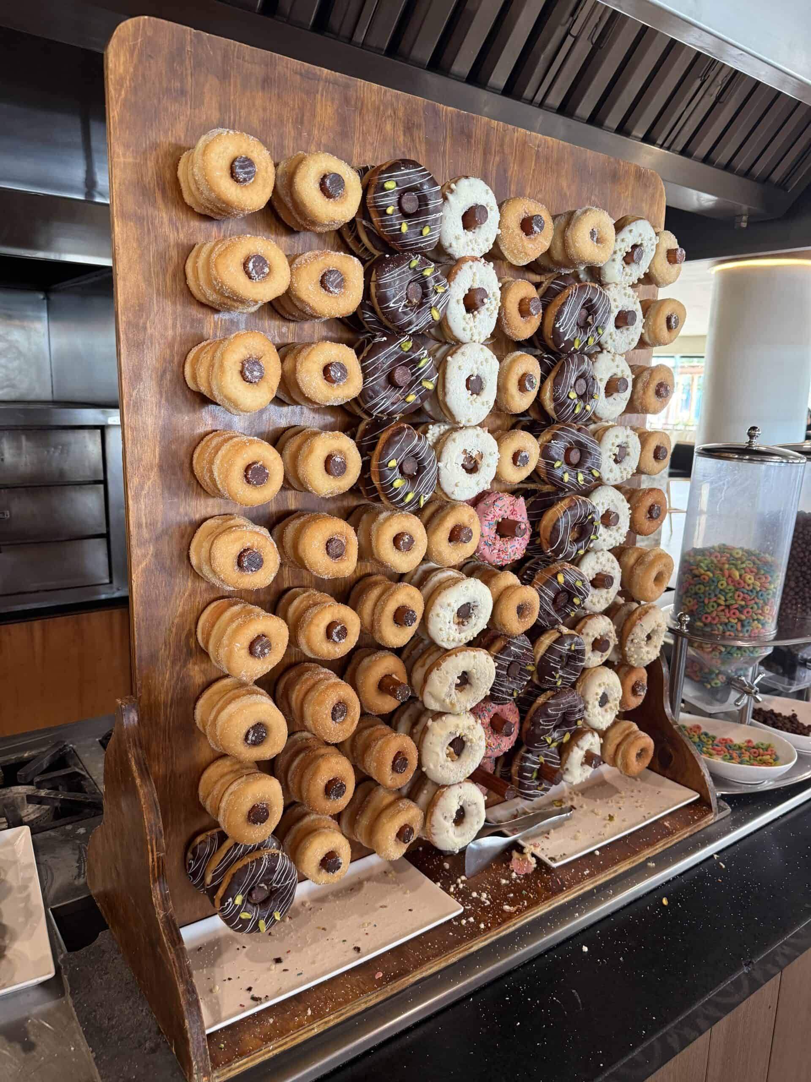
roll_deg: -1.7
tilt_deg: -10.2
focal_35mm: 24
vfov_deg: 71.6
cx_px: 406
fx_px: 750
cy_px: 541
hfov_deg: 56.8
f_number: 1.78
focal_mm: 6.76
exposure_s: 1/60
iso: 200
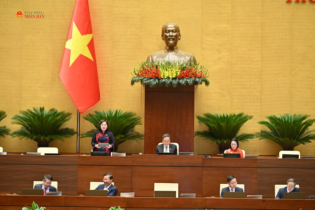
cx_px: 158
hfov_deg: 19.6
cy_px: 105
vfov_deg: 13.2
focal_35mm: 104
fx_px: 910
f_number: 4
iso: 4000
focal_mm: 104
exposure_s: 1/250
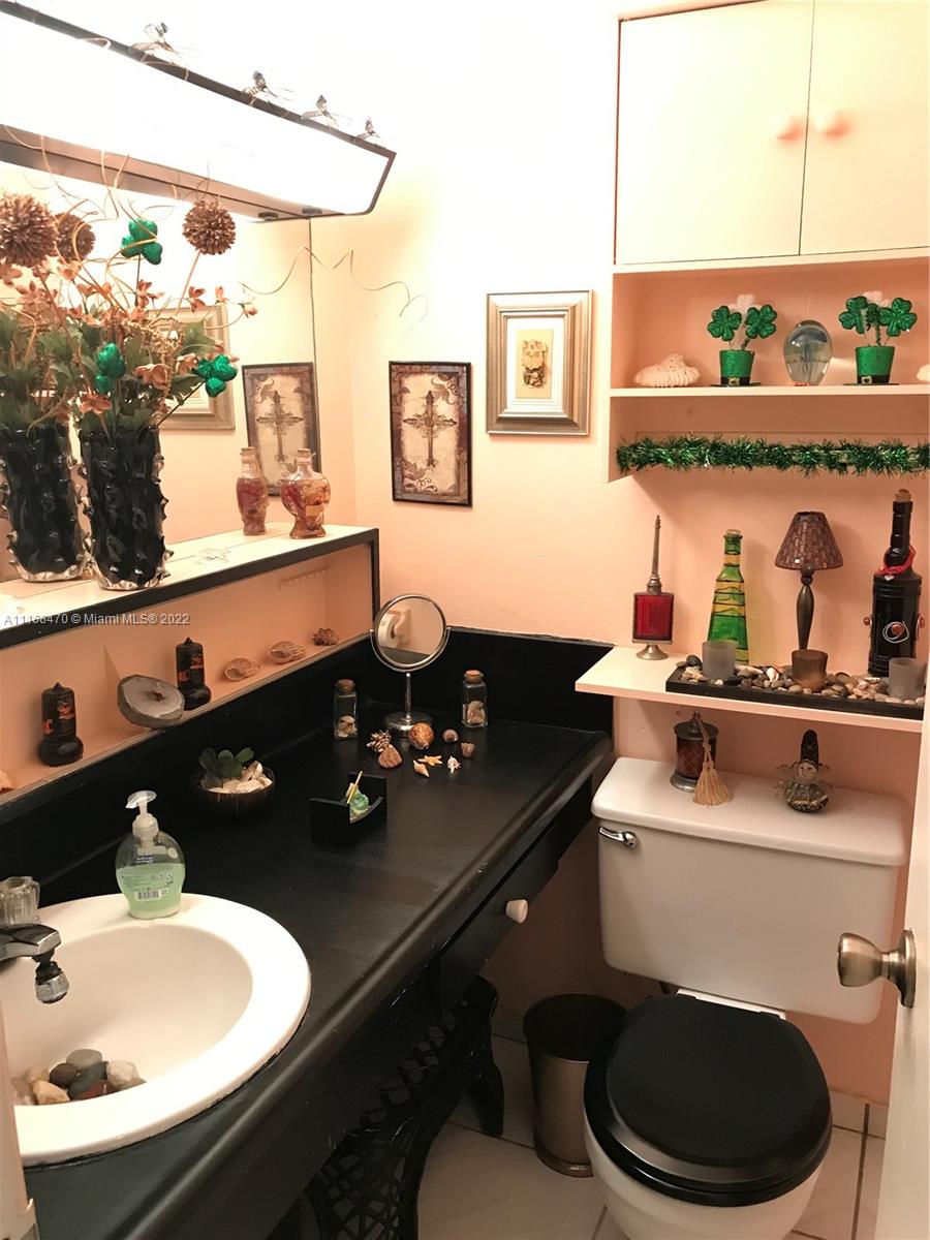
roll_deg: +0.1
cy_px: 620
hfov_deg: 49.7
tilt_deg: -11.9
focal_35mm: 28
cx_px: 465
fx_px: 1003
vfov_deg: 63.4
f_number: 1.8
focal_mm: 3.99
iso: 80
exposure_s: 1/15
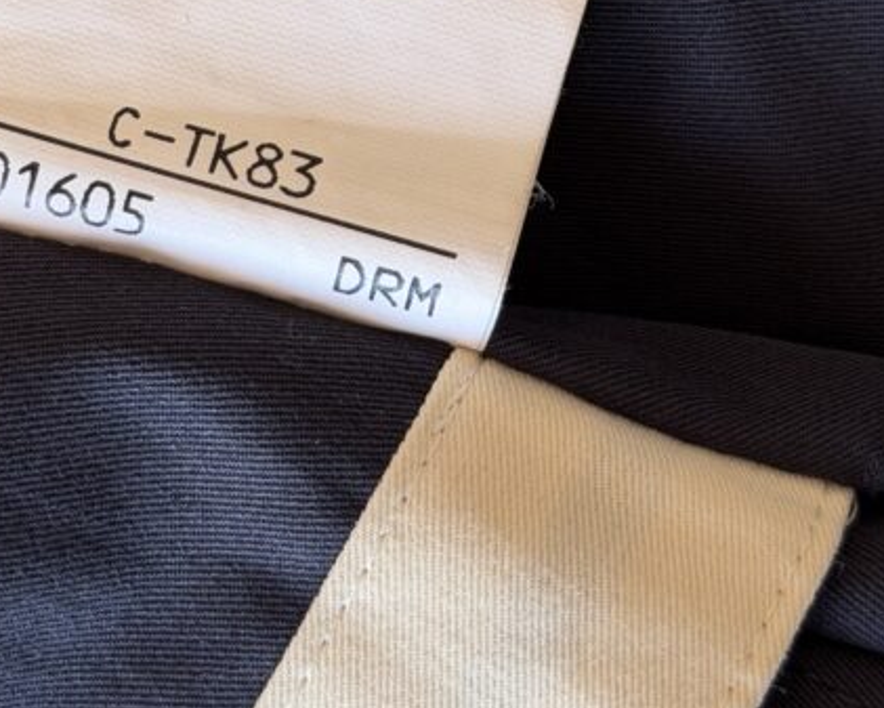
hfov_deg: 16.8
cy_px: 105
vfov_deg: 13.4
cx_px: 309
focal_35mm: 114
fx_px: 2983
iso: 80
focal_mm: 6.76
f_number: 1.78
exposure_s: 1/121
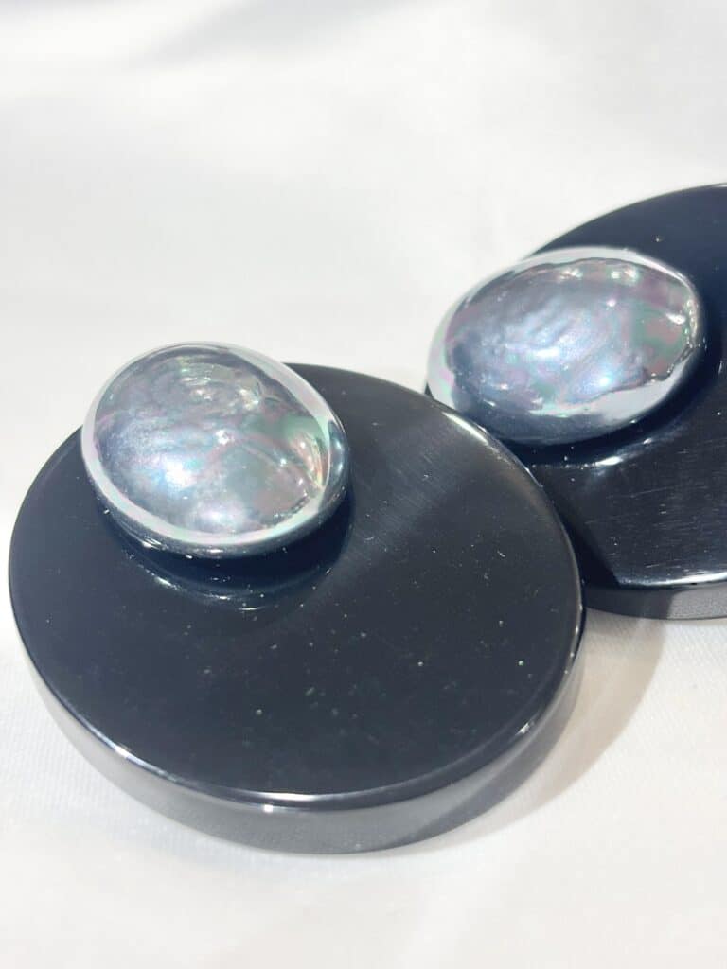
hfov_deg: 28.0
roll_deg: +12.2
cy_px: 484
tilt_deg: -35.8
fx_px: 1456
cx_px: 364
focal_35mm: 52
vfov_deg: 36.8
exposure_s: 1/100
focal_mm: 5.96
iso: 32
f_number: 1.6
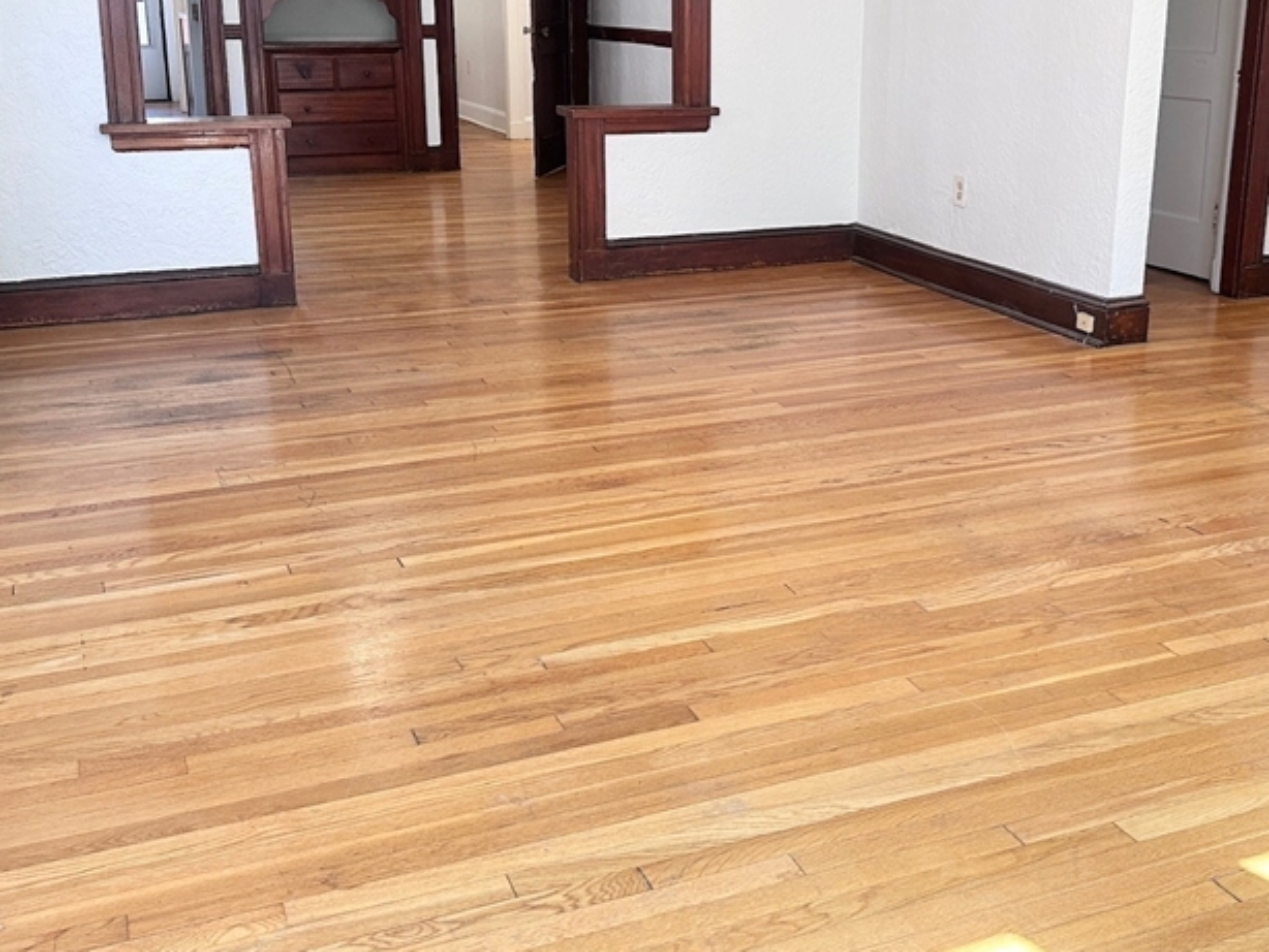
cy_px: 339
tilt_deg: -14.3
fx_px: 1467
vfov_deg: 35.7
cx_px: 752
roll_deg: -1.0
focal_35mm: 40
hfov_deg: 46.6
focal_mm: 6.86
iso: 160
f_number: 1.78
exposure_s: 1/121
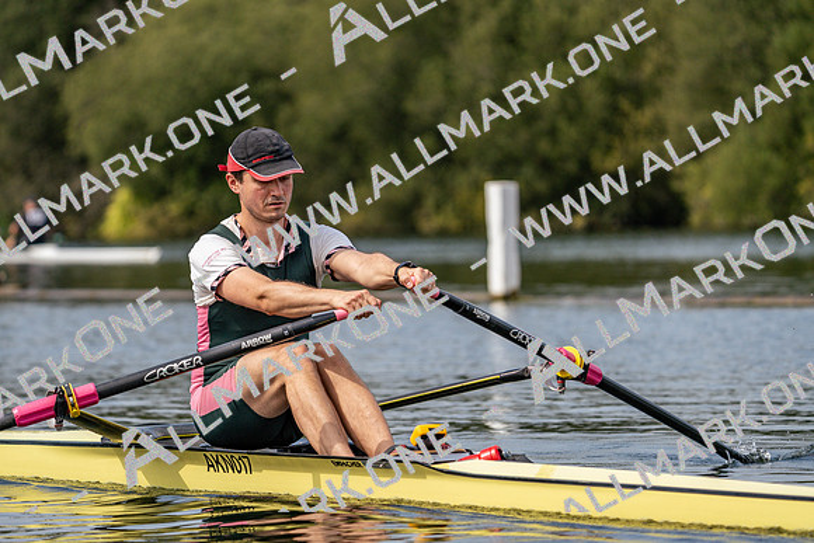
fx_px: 6061
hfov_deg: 7.7
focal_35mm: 268
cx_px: 407
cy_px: 272
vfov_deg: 5.1
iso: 320
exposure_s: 1/1600
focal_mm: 268
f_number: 5.6
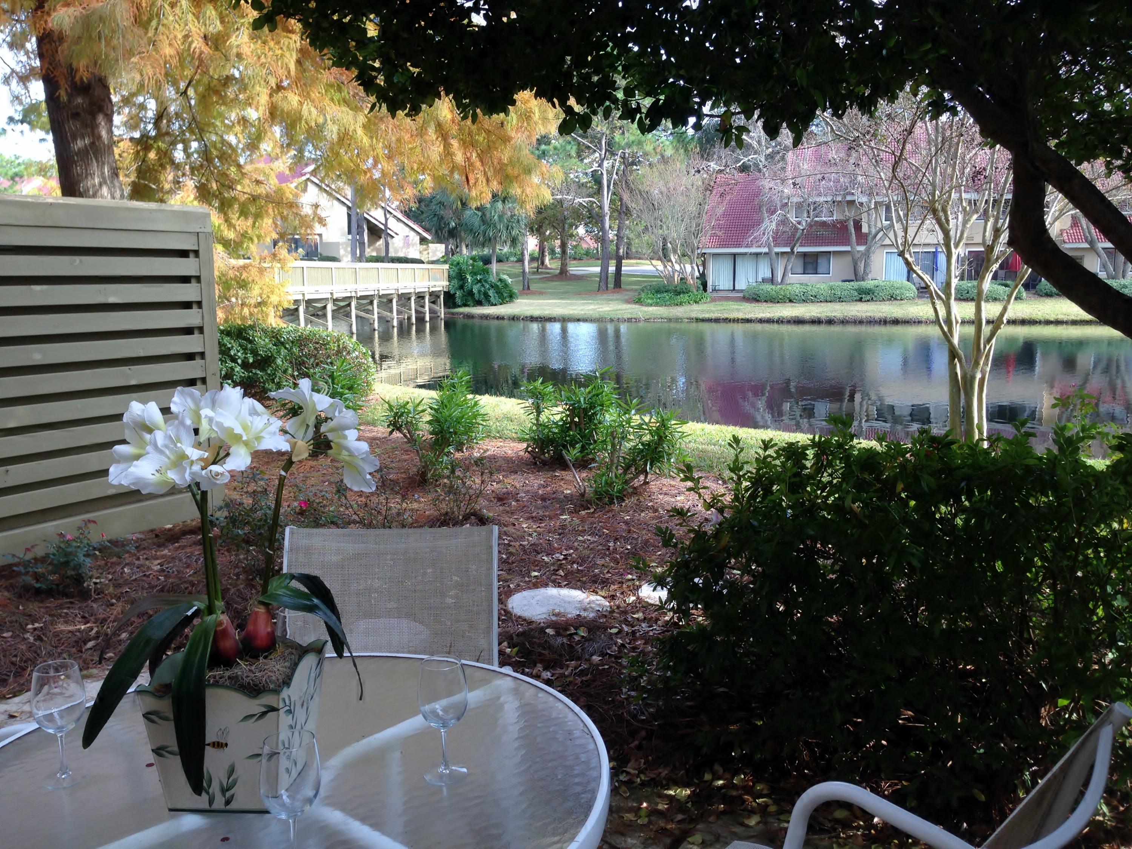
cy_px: 424
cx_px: 566
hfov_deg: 55.4
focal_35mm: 33
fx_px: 1079
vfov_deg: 42.9
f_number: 2.4
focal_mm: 4.12
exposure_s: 1/178
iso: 50
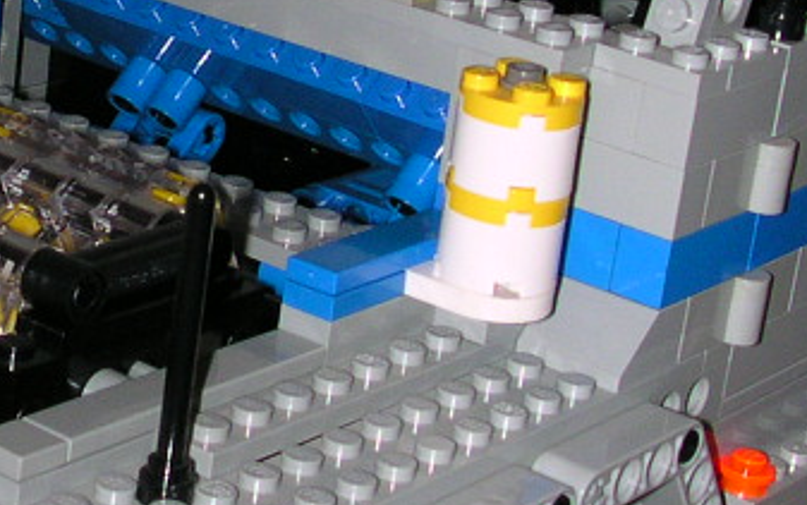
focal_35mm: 119
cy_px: 194
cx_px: -5
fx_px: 2619
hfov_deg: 17.1
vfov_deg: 11.0
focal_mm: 5.6
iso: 100
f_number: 4.5
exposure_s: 1/60
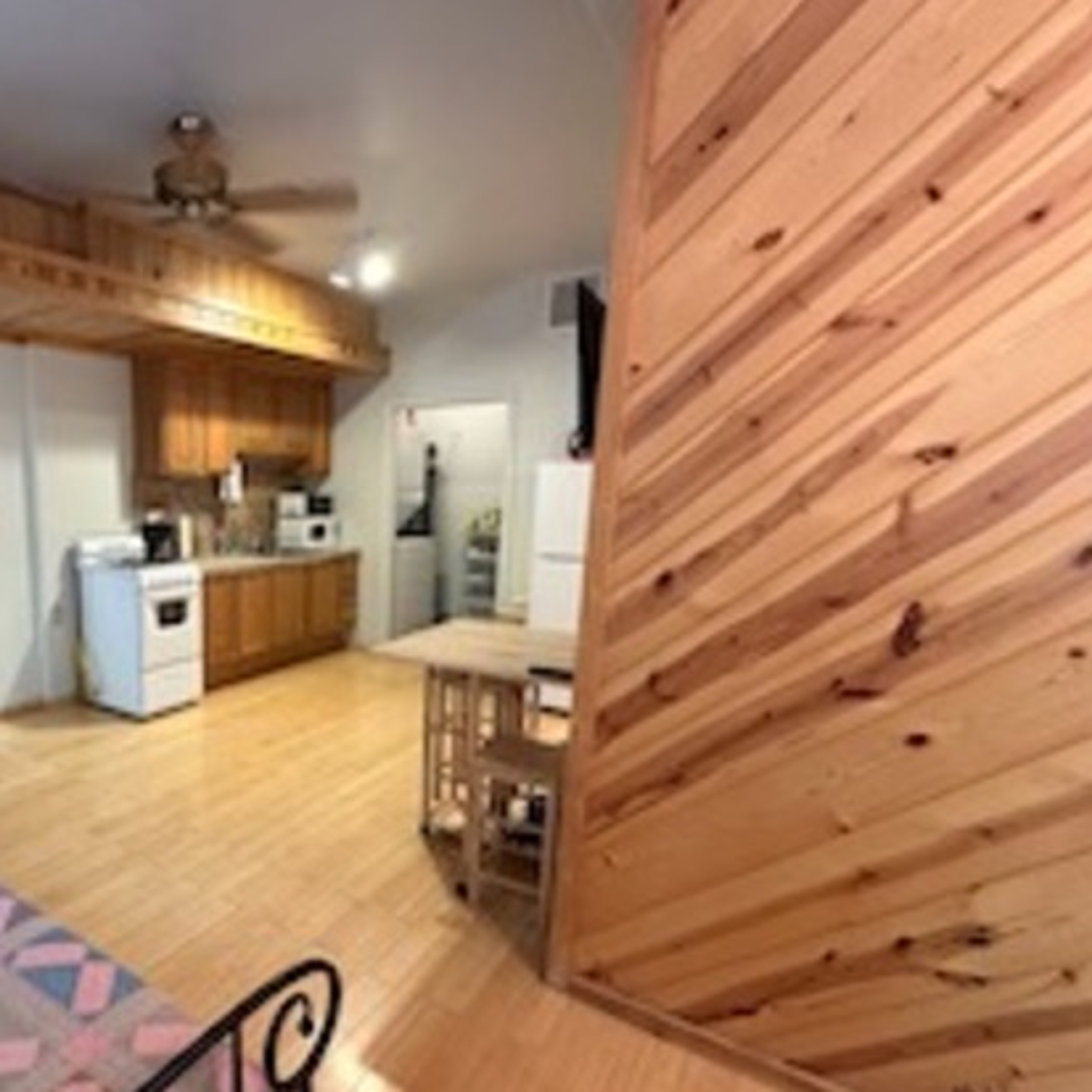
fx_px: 714
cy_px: 619
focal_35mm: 20
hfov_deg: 68.7
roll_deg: +0.8
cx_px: 242
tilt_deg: -10.9
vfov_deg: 74.5
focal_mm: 2.22
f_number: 2.2
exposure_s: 1/60
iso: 400
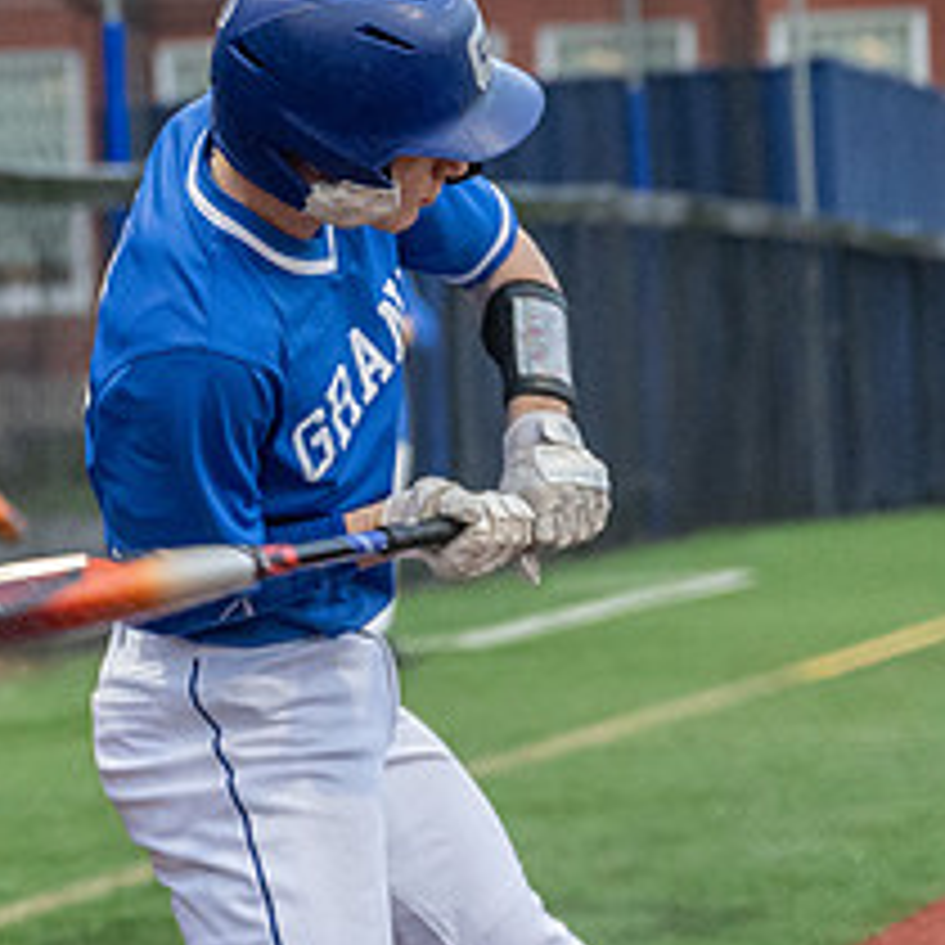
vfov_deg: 7.3
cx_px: 324
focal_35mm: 241
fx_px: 7443
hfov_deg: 7.3
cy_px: 344
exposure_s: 1/1000
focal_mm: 70
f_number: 2.8
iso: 4500
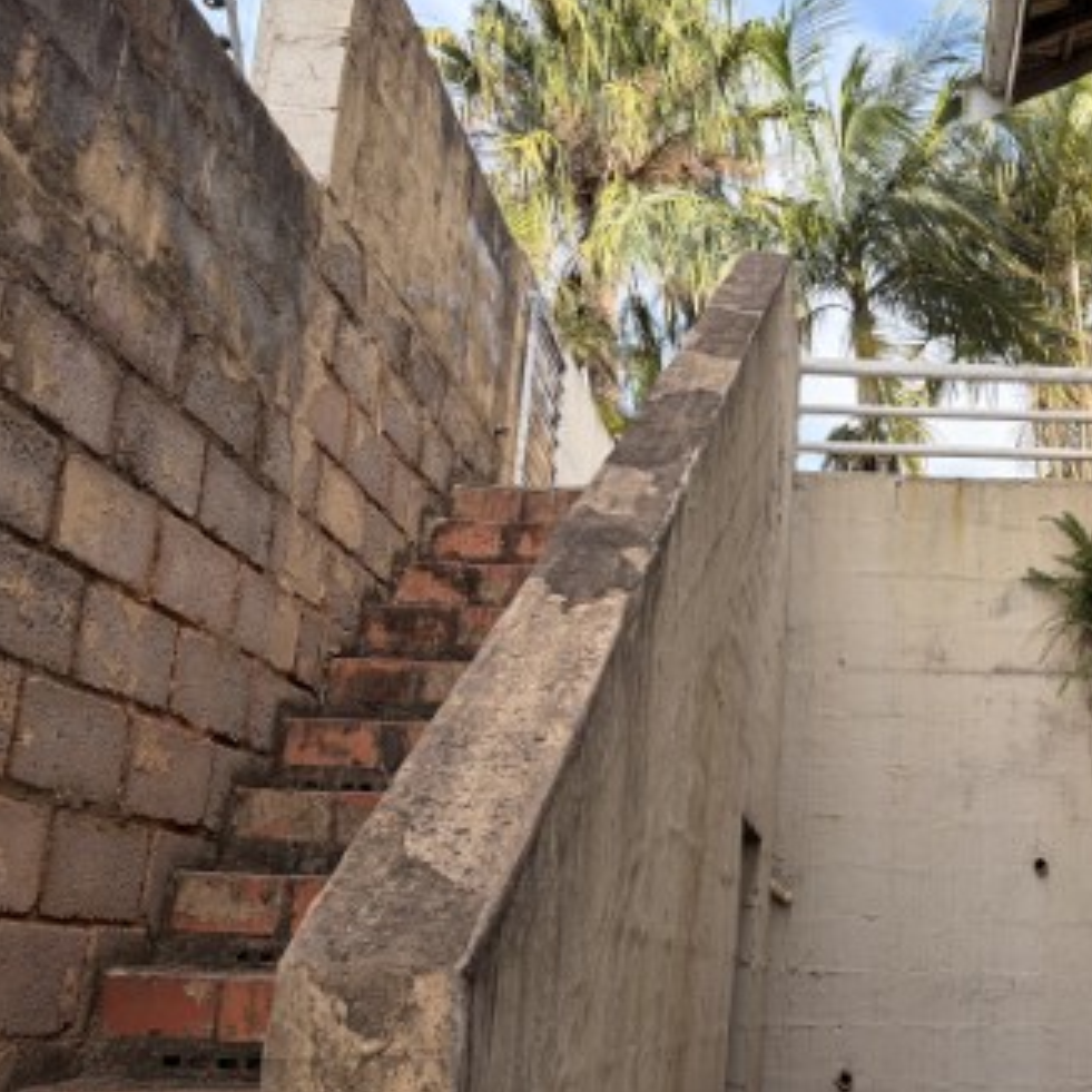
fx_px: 1606
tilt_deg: +18.3
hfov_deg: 35.8
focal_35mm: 45
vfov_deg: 37.6
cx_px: 932
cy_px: 544
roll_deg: +0.0
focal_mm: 5.96
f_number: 1.6
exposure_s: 1/731
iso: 50
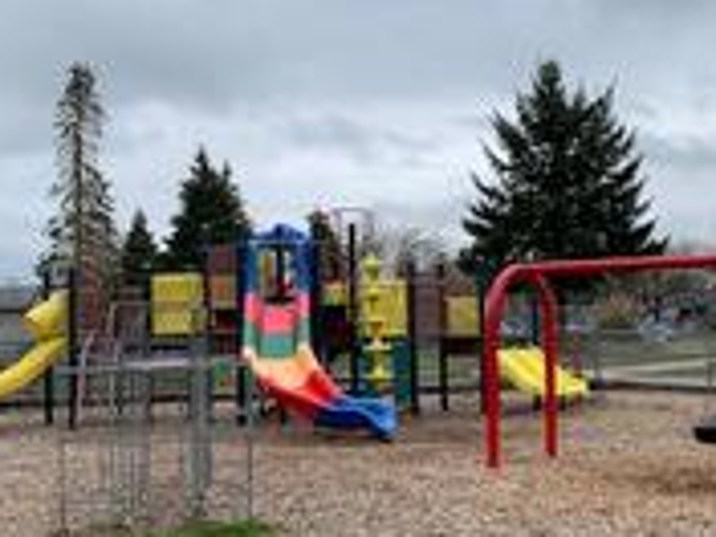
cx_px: 443
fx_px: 1220
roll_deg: +2.3
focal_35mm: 59
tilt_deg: +1.1
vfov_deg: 24.8
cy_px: 281
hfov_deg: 32.6
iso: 25
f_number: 1.8
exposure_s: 1/783
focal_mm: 4.25
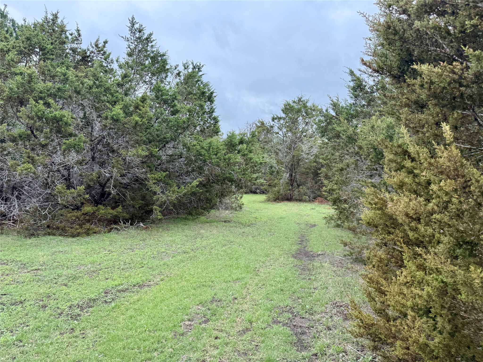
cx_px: 242
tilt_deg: +0.3
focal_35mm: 24
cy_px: 181
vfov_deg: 56.8
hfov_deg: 71.6
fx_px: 335
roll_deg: -4.1
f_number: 1.78
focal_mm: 6.76
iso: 100
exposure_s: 1/1139
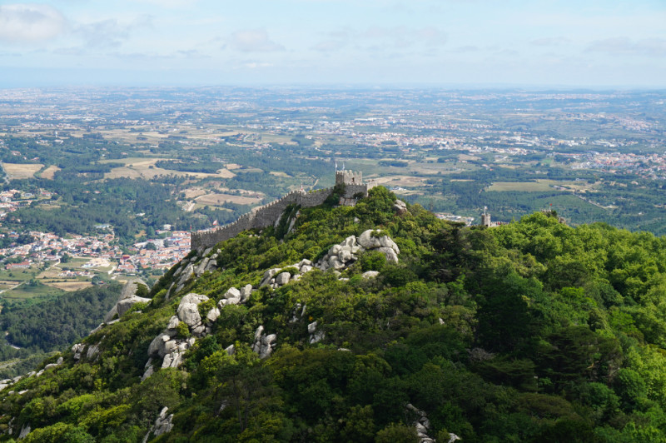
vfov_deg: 18.5
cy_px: 222
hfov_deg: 27.5
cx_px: 333
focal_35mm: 74
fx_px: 1359
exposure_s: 1/100
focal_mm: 49
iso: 100
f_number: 13
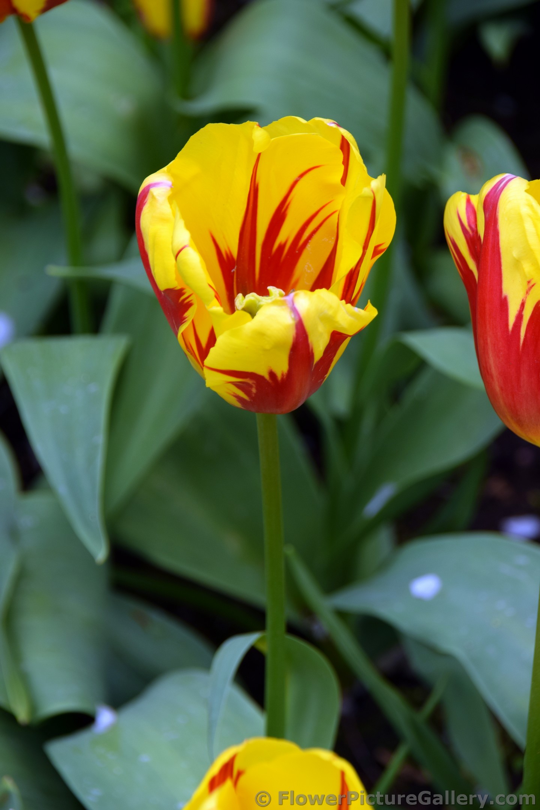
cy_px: 405
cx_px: 270
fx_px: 4387
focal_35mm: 195
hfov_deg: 7.0
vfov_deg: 10.5
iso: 200
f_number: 8
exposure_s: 1/250
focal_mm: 130
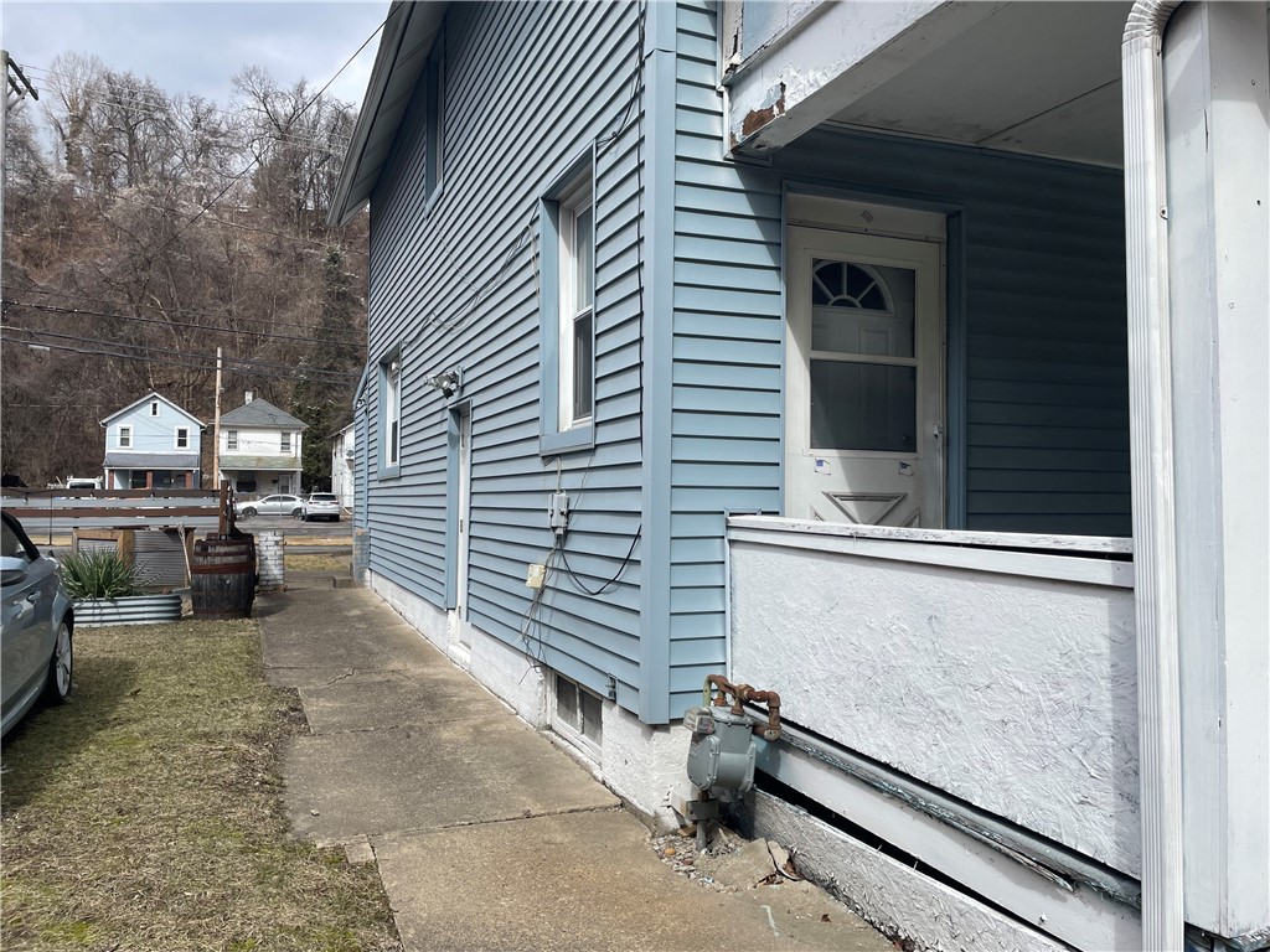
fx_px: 954
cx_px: 635
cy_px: 476
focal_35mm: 26
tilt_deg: +2.6
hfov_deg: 67.3
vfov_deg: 53.1
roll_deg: +0.0
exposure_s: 1/2959
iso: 32
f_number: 1.6
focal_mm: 4.2
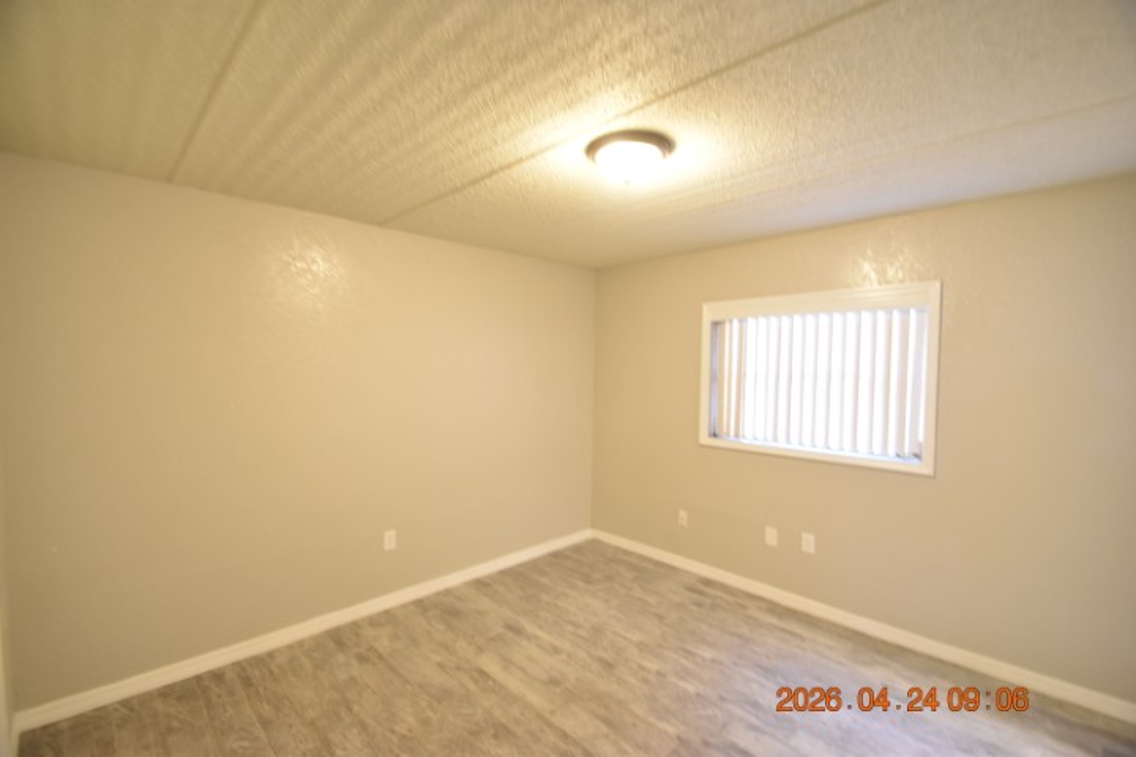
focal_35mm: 15
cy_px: 378
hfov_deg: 100.4
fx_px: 473
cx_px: 568
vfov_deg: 77.3
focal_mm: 10
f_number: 3.5
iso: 800
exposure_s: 1/10
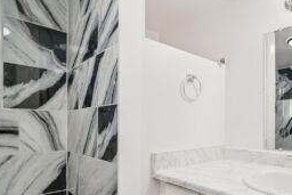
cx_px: 203
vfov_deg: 50.5
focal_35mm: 25
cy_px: 129
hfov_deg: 68.7
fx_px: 203
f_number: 8
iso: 1600
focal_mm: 16
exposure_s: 1/160
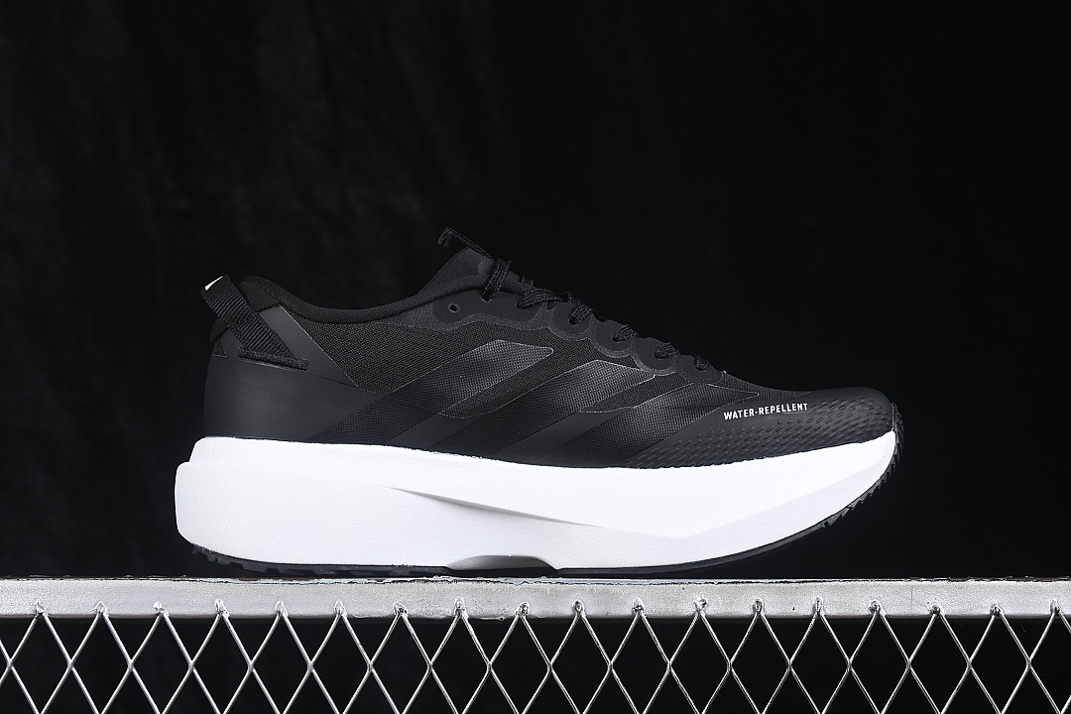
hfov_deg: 27.0
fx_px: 2231
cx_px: 536
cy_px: 357
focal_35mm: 75
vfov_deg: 18.2
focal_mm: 50
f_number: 6.3
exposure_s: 1/60
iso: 160
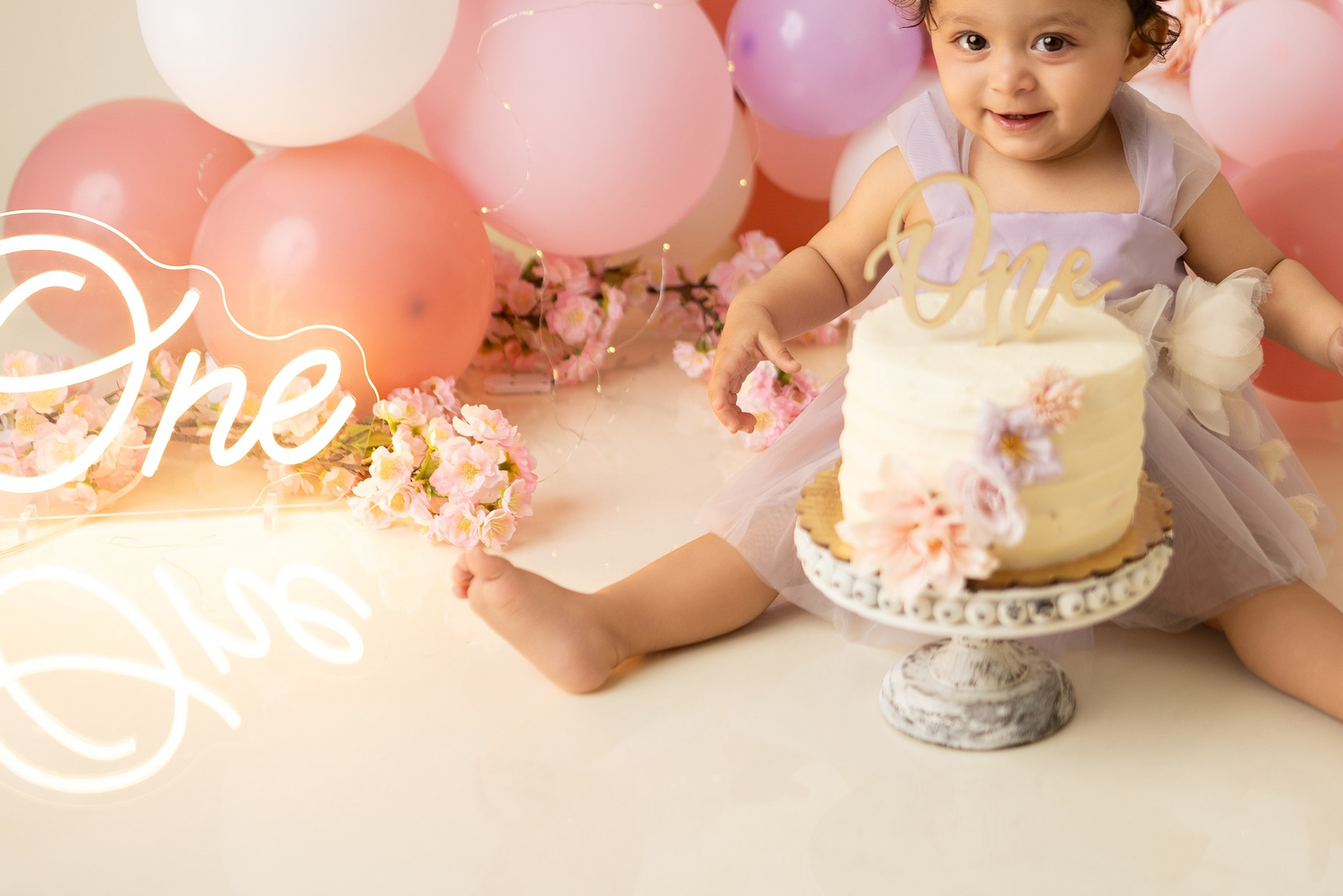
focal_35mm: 60
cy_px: 157
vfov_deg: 22.3
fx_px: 2239
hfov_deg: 32.9
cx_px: 970
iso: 100
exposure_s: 1/160
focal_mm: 35
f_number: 1.8
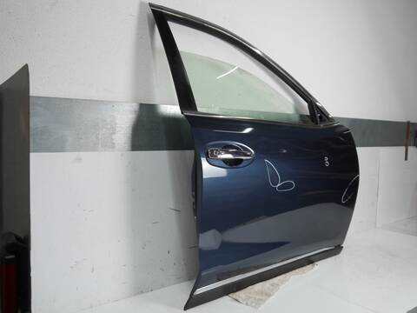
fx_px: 337
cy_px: 156
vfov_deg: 49.7
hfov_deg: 63.4
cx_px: 208
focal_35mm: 28
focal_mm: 14
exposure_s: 1/60
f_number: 3.5
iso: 400
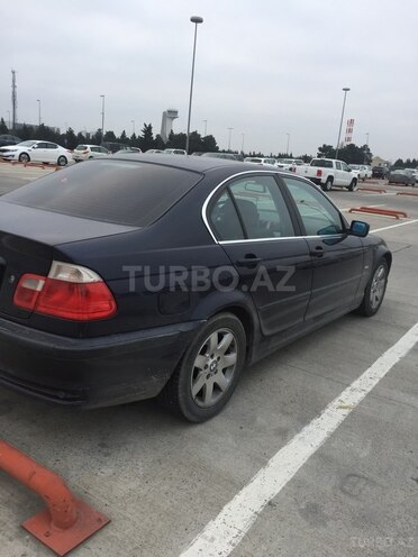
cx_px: 209
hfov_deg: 48.2
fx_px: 467
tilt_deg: -13.3
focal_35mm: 29
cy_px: 278
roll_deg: -3.6
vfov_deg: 61.7
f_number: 2.2
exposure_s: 1/100
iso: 50
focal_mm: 4.15
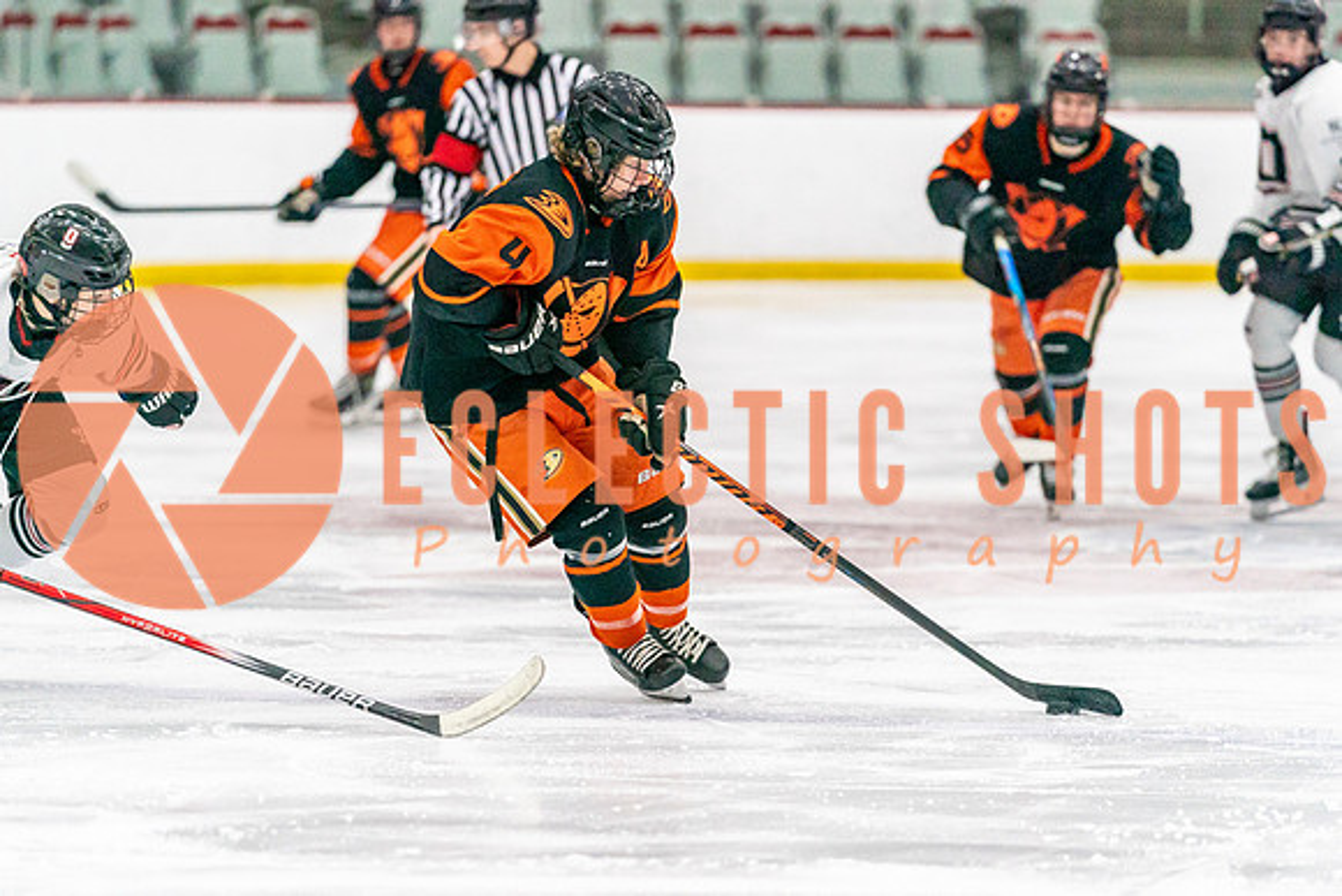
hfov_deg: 7.7
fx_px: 9916
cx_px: 666
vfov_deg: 5.2
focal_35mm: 266
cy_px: 585
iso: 3200
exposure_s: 1/1250
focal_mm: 200
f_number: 2.8
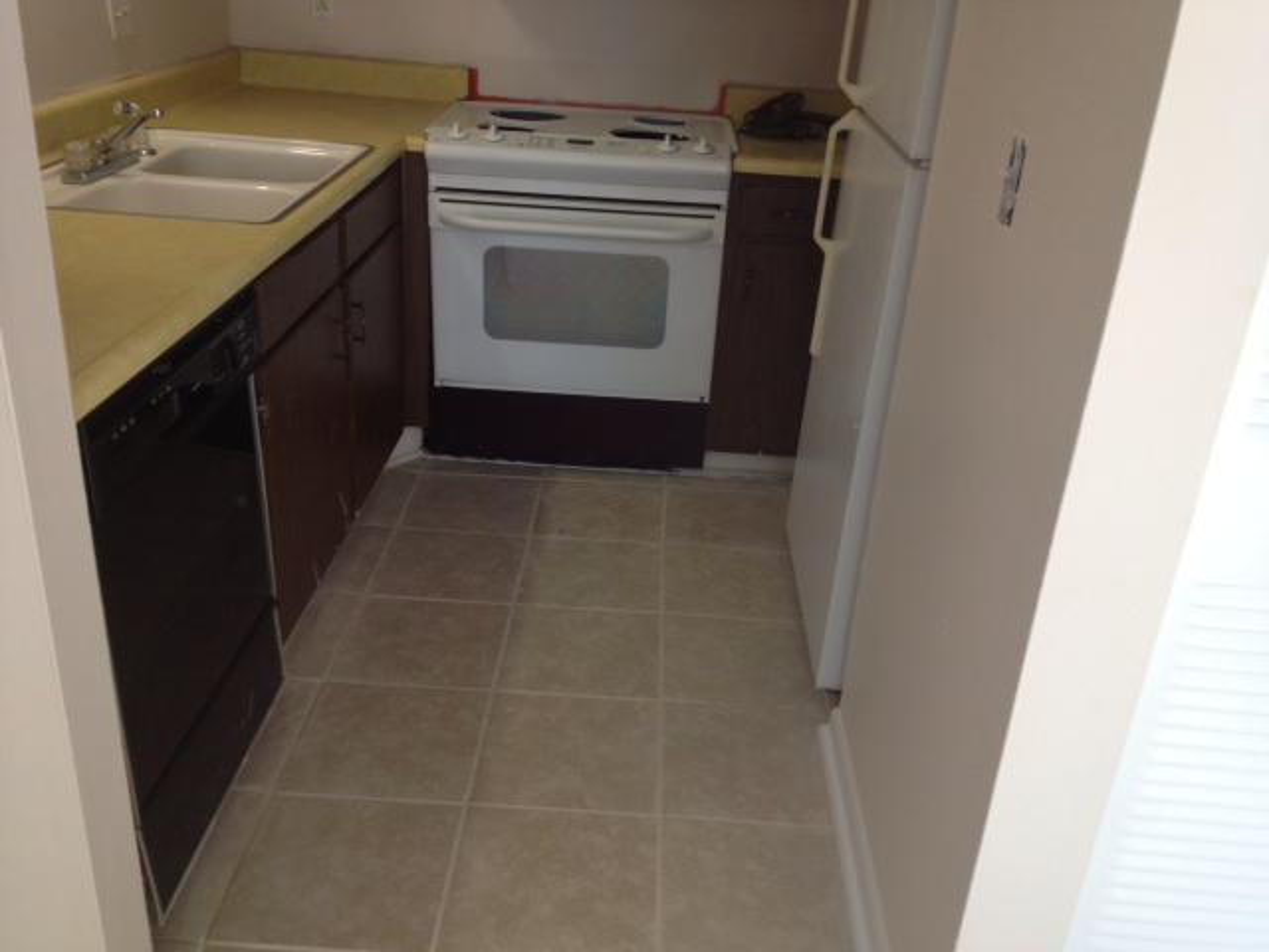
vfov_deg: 40.7
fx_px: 1283
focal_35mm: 35
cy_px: 476
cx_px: 634
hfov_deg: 52.6
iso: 50
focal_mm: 4.28
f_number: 2.4
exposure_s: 1/24
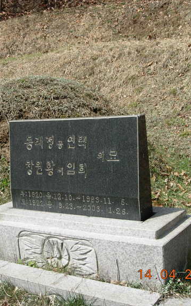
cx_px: 75
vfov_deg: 37.5
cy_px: 153
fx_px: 450
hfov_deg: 23.9
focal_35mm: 54
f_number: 4.8
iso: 64
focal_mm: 7.8
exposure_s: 1/456
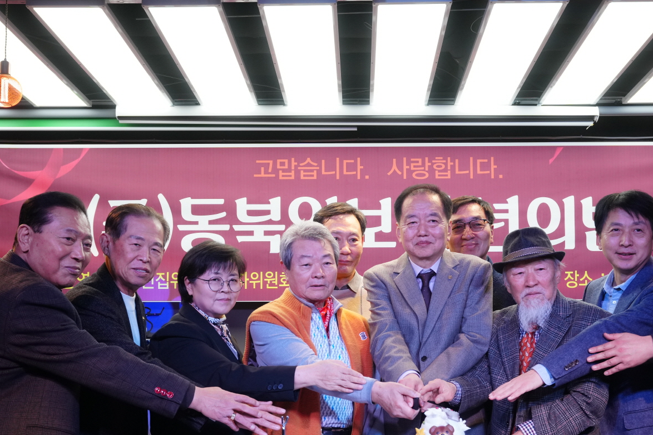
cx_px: 348
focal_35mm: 46
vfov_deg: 28.8
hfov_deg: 42.7
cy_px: 322
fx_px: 834
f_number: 5.6
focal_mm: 30
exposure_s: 1/160
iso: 800
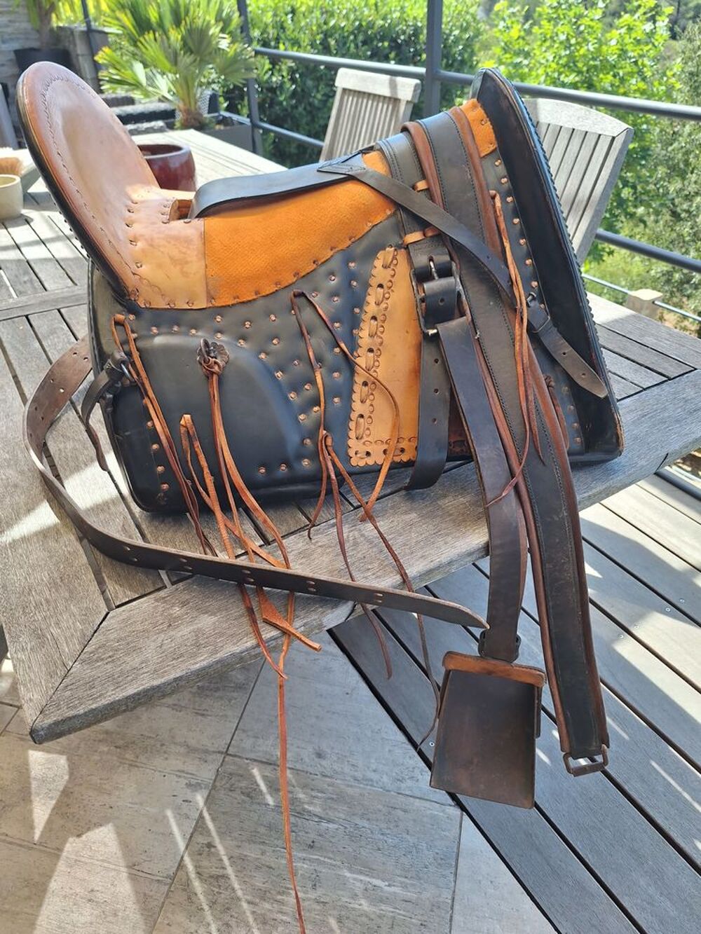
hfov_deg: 58.9
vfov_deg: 73.9
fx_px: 621
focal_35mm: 23
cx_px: 350
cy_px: 467
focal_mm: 5.54
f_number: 1.8
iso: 40
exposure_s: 1/503
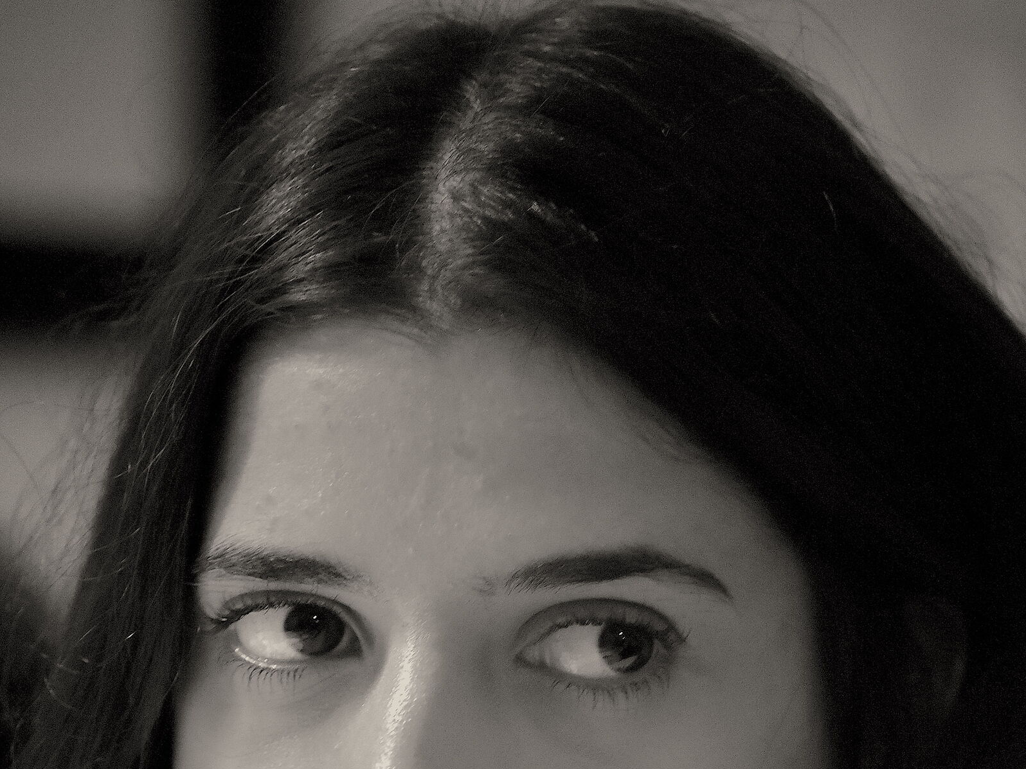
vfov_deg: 5.3
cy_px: 693
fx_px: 8358
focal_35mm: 282
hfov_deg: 7.0
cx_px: 514
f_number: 5
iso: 5000
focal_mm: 195
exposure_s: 1/200
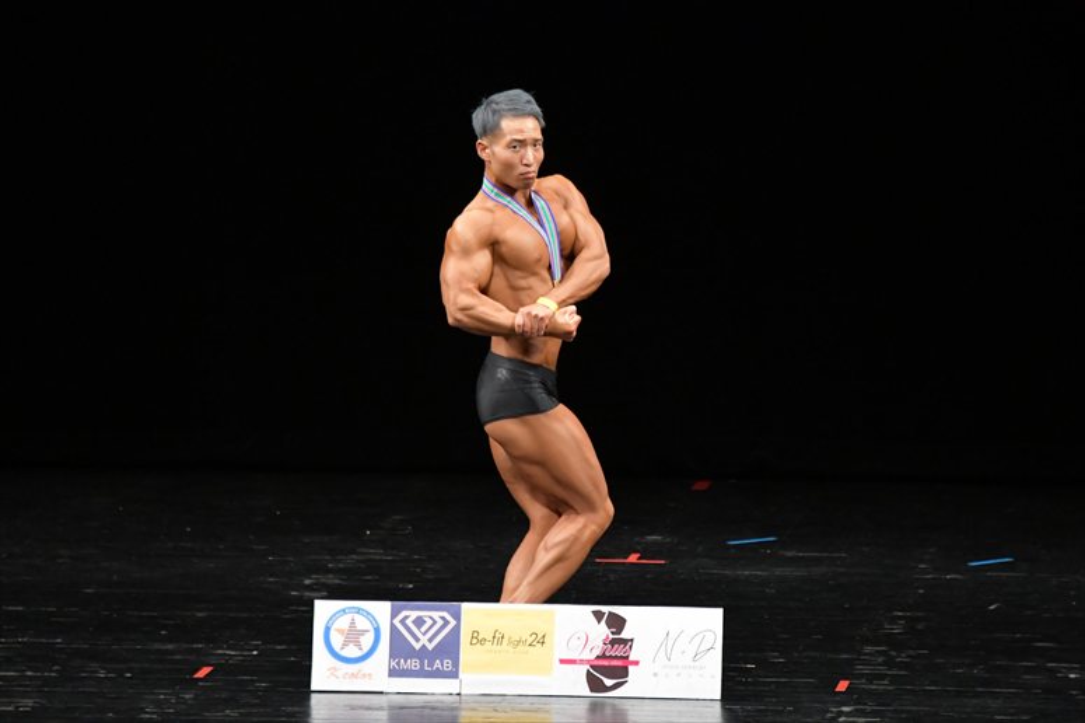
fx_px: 8586
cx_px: 542
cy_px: 362
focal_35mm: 285
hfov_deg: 7.2
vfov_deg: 4.8
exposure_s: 1/400
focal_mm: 190
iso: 3200
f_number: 5.6
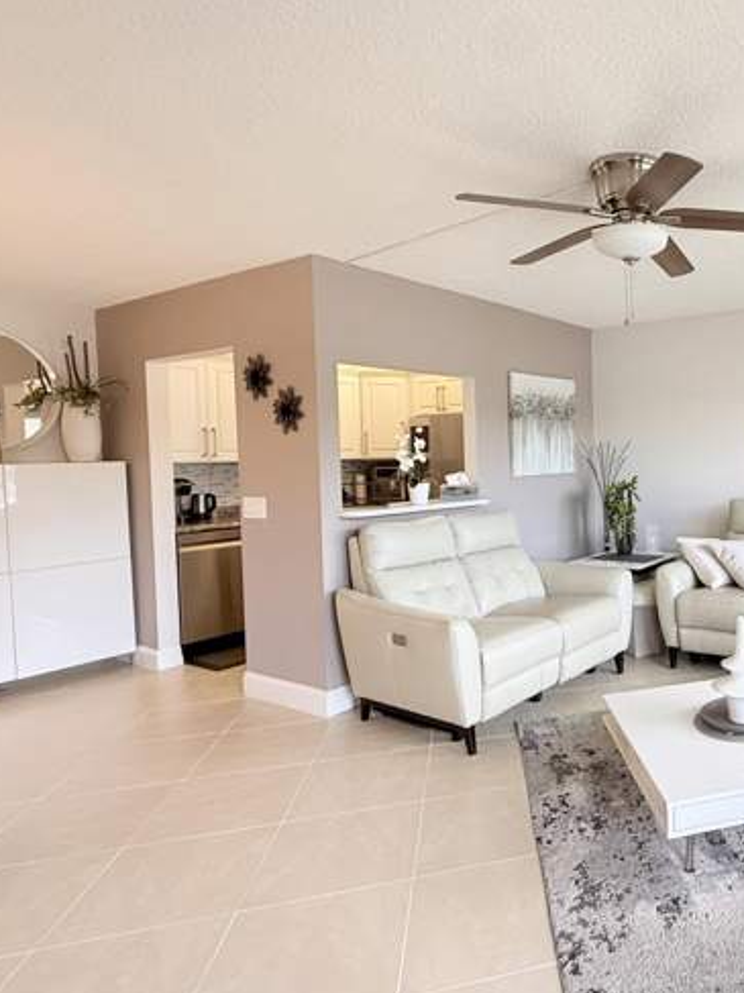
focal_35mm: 23
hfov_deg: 51.8
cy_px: 477
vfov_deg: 73.9
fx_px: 659
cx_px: 671
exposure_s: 1/120
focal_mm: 2.22
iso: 200
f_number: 2.2
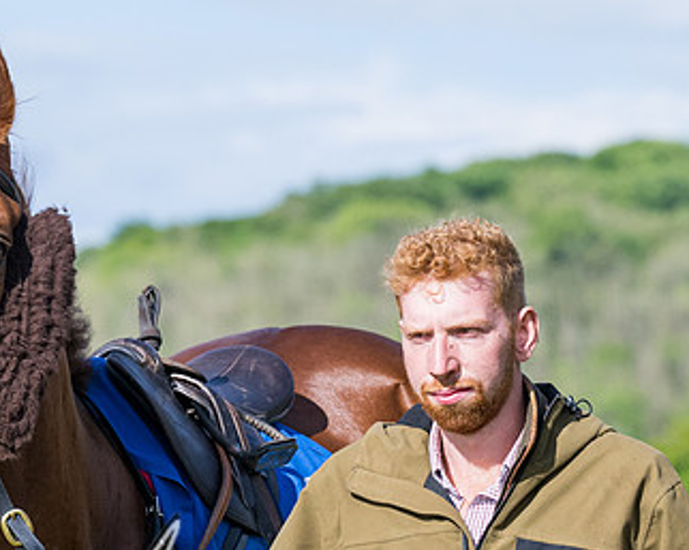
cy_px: 358
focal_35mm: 449
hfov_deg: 4.3
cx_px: 451
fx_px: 9148
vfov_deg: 3.4
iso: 400
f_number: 5
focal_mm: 125
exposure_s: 1/3200
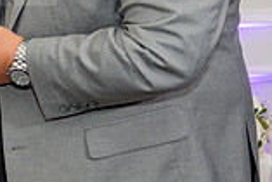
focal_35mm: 145
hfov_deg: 13.8
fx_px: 1097
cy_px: 0
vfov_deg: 9.4
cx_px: -48
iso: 800
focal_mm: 32
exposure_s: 1/100
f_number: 2.8
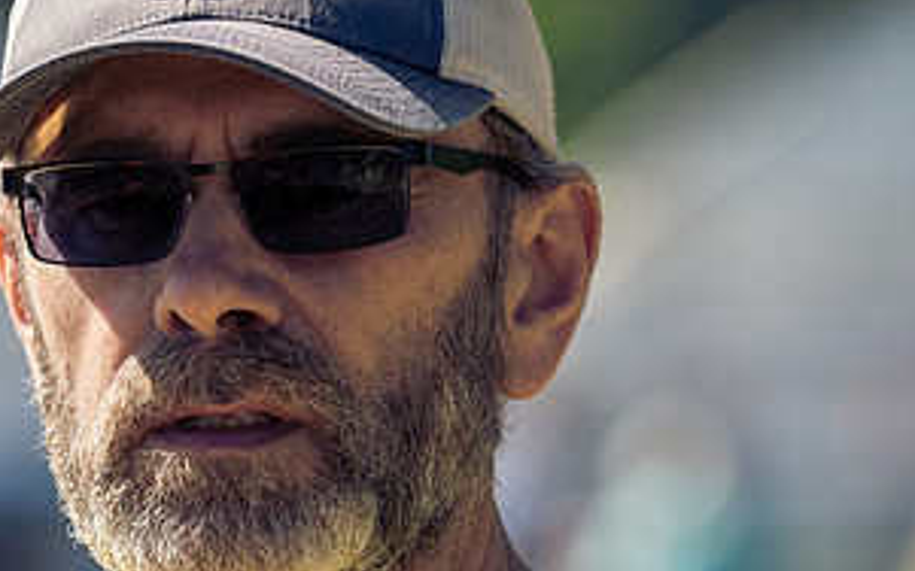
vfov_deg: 2.1
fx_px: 15258
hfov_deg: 3.4
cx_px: 271
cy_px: 433
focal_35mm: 612
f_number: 2.8
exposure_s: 1/2000
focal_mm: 150
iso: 250
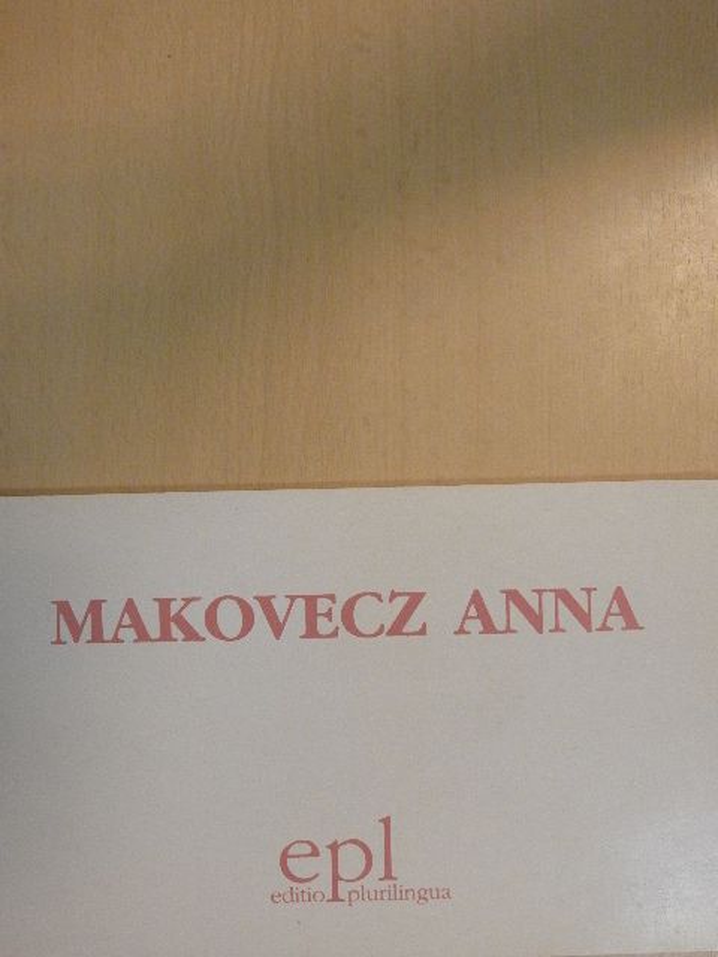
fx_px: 1245
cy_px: 478
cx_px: 359
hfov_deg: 32.2
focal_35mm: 45
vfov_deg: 42.1
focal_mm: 8.1
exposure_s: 1/200
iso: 1100
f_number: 4
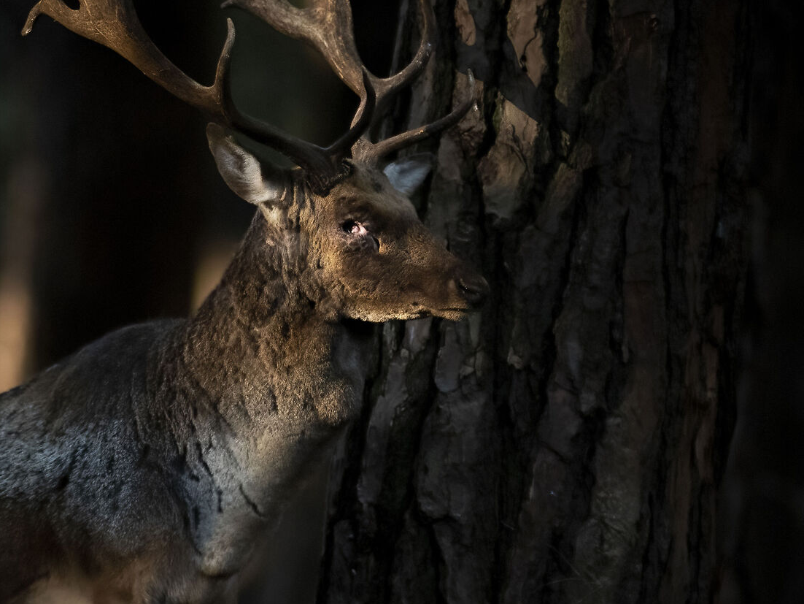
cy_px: 379
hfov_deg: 2.1
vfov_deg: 1.6
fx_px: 21884
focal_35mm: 942
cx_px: 343
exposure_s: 1/400
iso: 2500
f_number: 2.8
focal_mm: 300
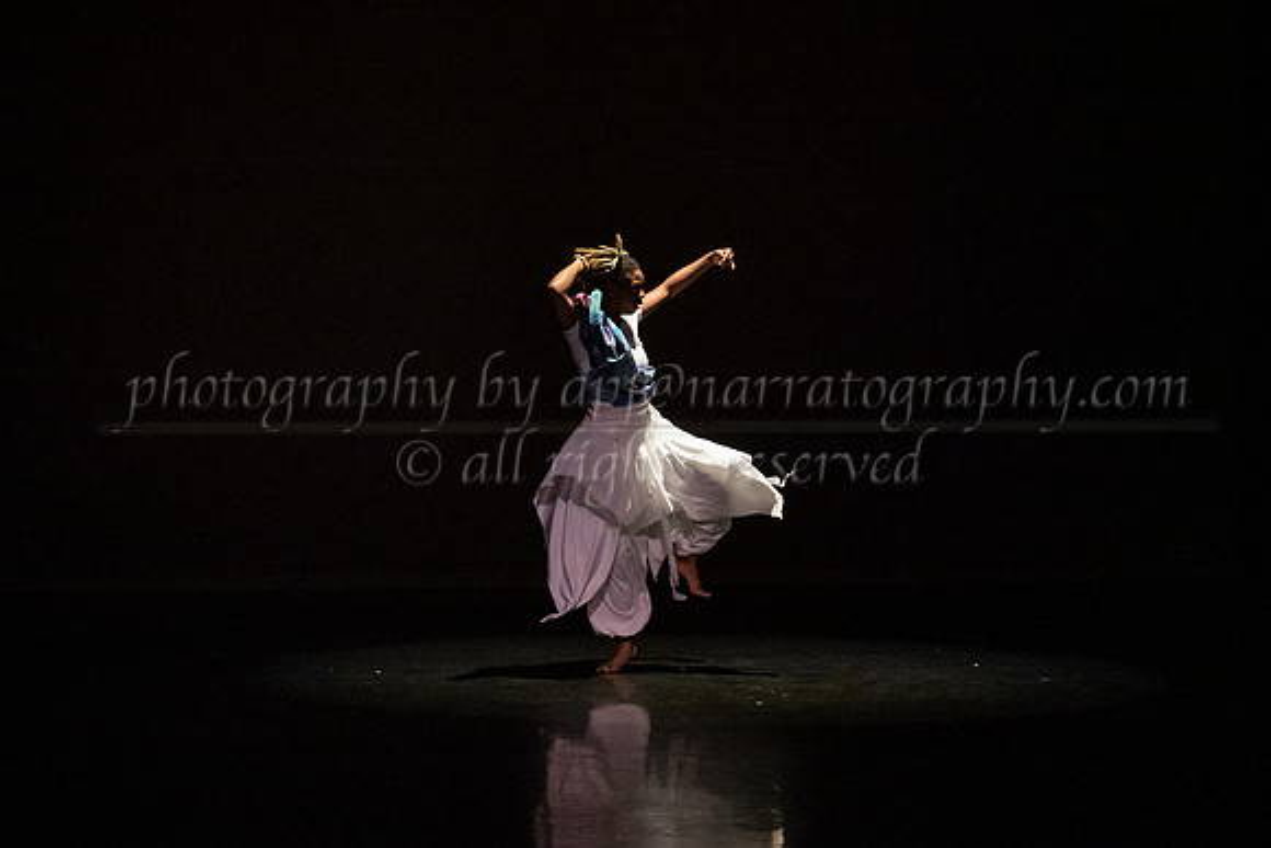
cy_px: 435
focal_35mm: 76
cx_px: 662
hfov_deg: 26.8
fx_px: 2667
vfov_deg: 18.1
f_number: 4
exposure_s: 1/400
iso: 6400
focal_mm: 61
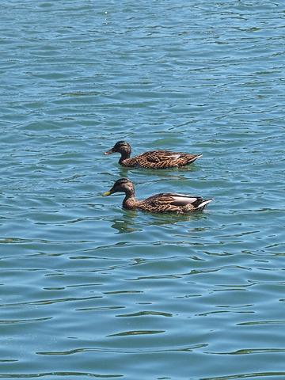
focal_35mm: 165
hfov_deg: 9.0
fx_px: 1811
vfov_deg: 12.0
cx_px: 142
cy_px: 190
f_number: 4
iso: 100
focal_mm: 35
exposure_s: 1/800
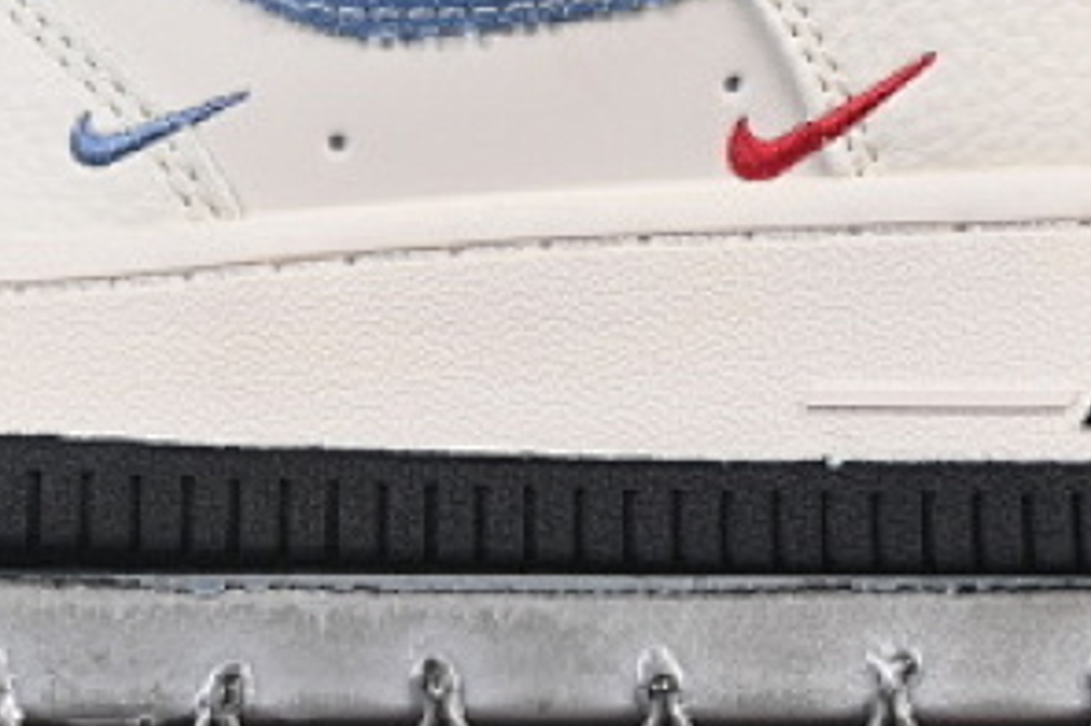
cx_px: 225
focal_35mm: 274
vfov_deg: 5.0
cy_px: -254
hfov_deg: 7.5
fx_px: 8299
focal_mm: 50
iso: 160
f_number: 8
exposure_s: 1/80
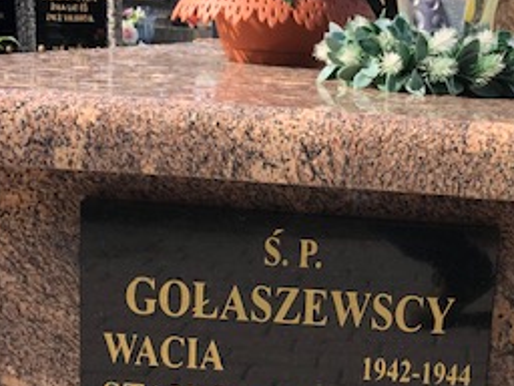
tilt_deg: -12.9
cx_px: 394
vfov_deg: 20.9
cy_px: 279
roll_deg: -2.2
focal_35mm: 70
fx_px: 1039
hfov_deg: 27.3
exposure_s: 1/923
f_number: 1.8
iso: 20
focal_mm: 3.99
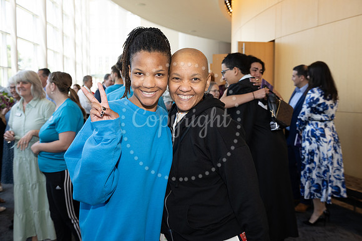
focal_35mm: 33
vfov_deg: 40.0
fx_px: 332
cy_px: 120
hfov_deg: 57.2
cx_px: 181
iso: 800
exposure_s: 1/200
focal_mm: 33
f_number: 5.6
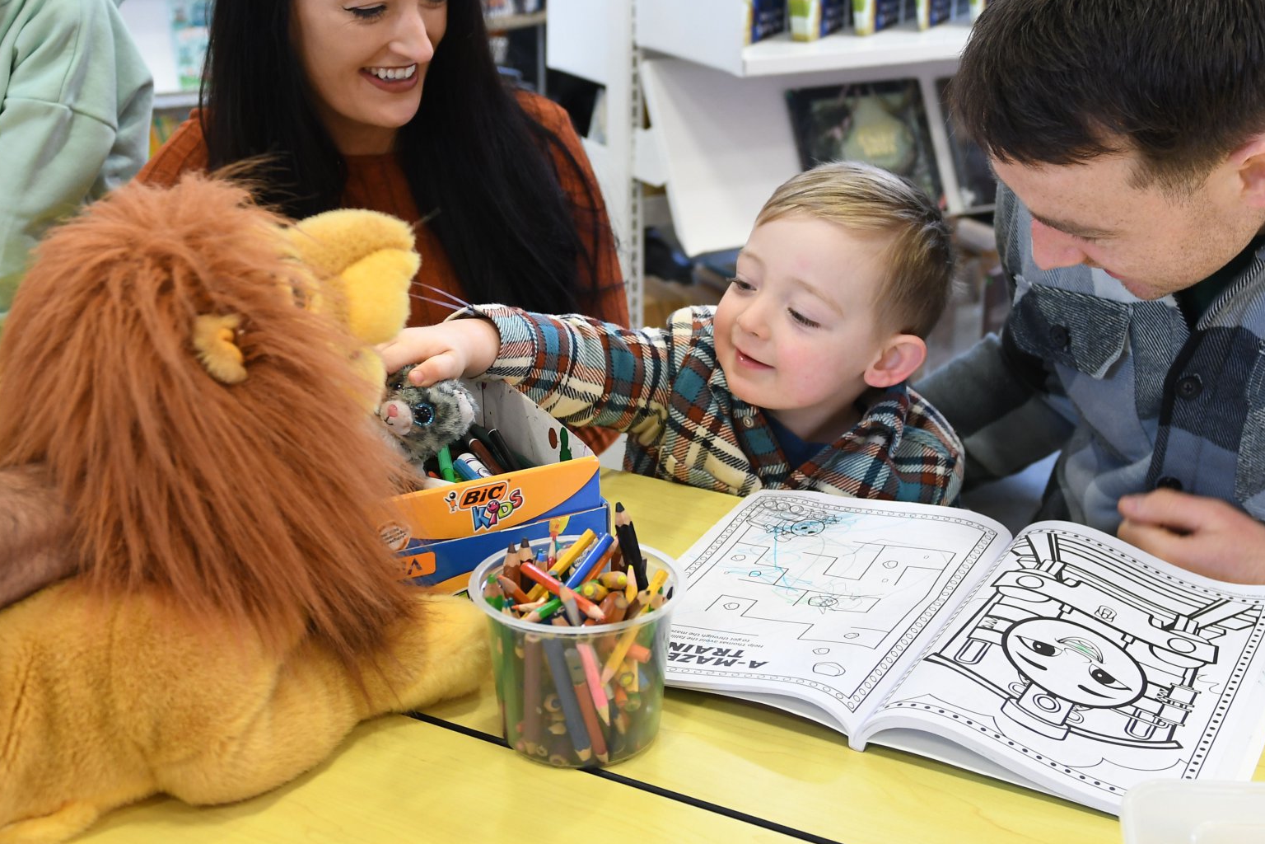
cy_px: 345
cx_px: 693
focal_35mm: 48
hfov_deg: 41.1
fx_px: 1687
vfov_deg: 28.0
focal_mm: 24
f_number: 3.2
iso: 1000
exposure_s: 1/125
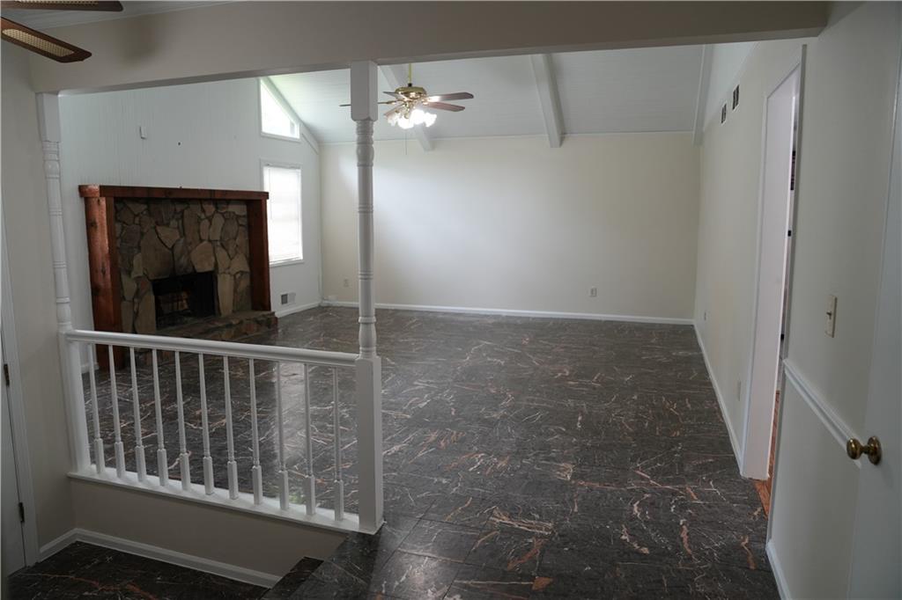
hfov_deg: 71.5
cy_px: 300
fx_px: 626
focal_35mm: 25
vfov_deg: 51.3
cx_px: 451
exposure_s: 1/160
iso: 1600
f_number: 3.2
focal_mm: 25
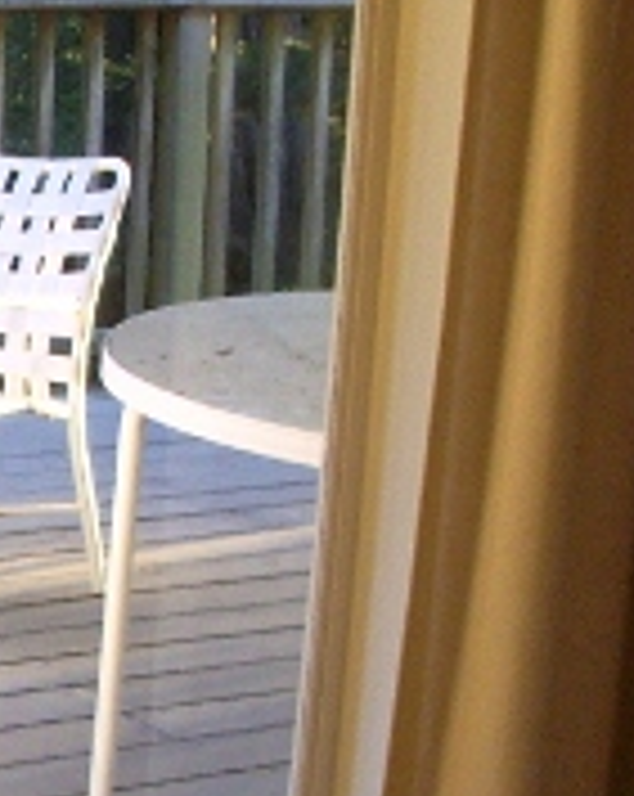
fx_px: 2681
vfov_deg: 16.8
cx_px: -407
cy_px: 558
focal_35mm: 114
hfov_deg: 12.6
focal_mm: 5.8
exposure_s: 1/25
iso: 200
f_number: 2.6
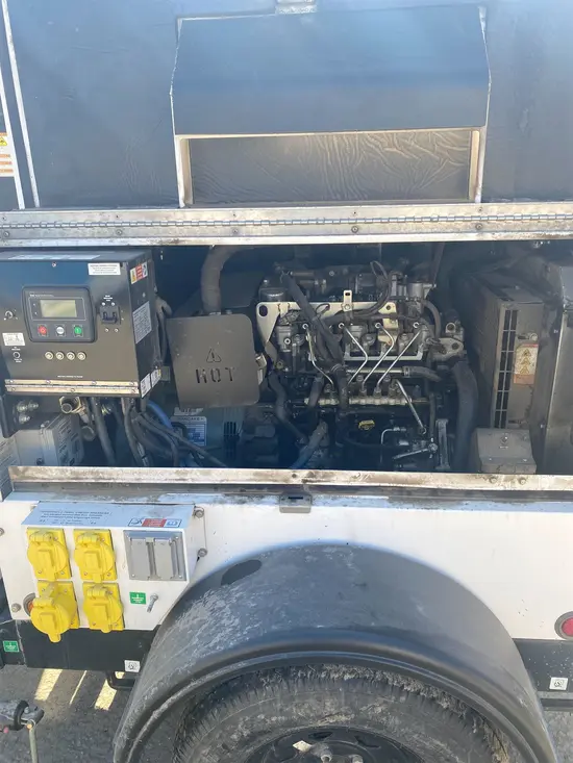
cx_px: 286
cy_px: 382
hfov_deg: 53.1
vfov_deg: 67.3
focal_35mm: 26
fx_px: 574
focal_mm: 4.25
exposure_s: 1/429
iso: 32
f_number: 1.8
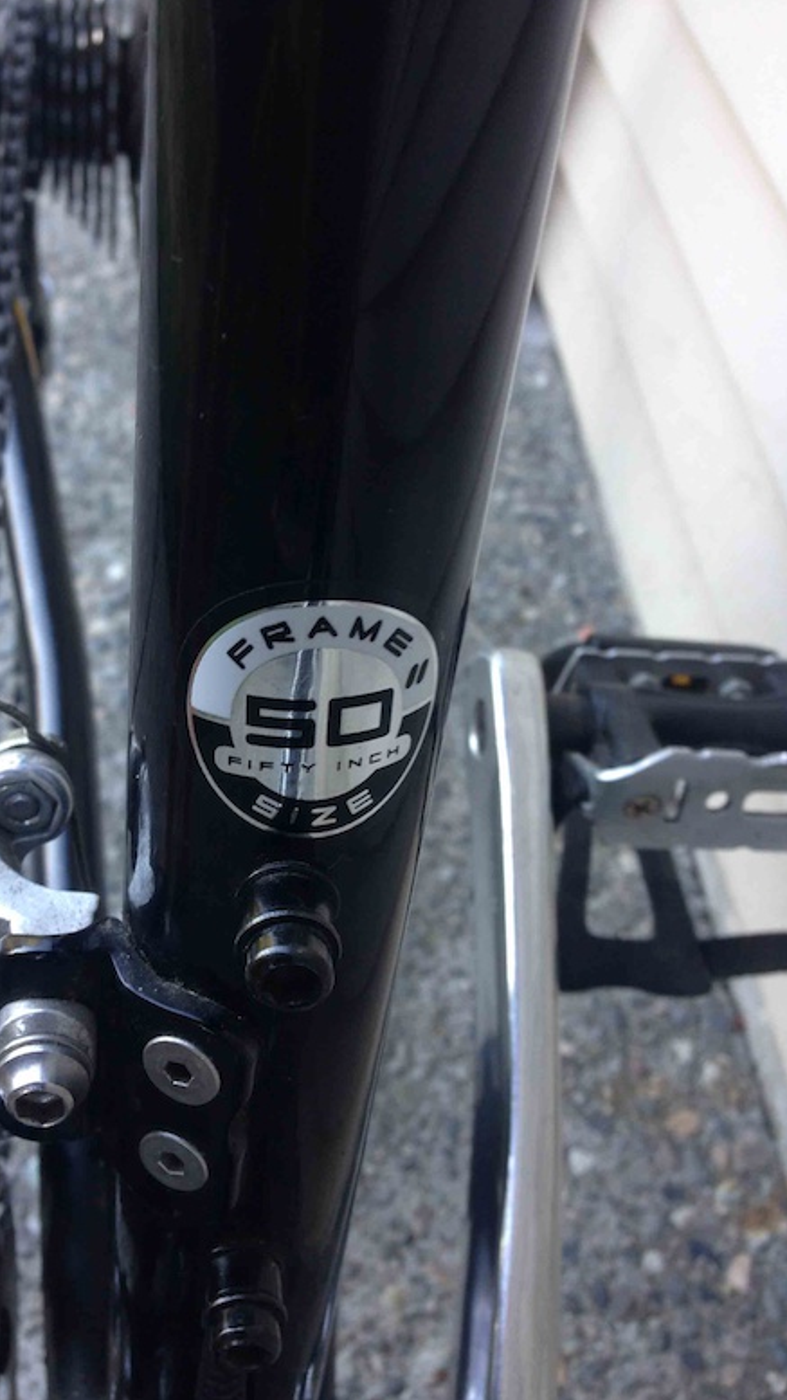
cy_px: 719
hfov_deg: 31.8
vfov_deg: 54.0
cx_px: 267
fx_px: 1373
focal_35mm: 37
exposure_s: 1/40
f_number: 2.4
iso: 50
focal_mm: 4.12
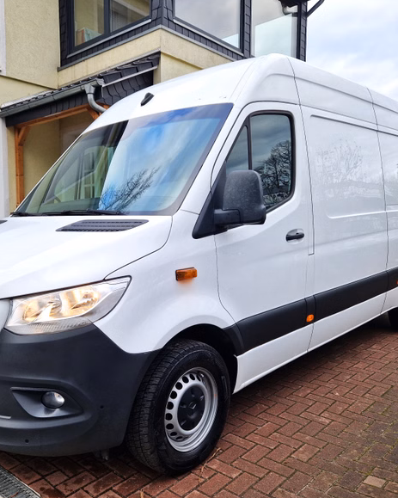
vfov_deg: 57.2
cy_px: 253
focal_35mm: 31
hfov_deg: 46.9
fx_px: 457
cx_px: 164
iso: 50
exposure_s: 1/185
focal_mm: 5.4
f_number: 1.8
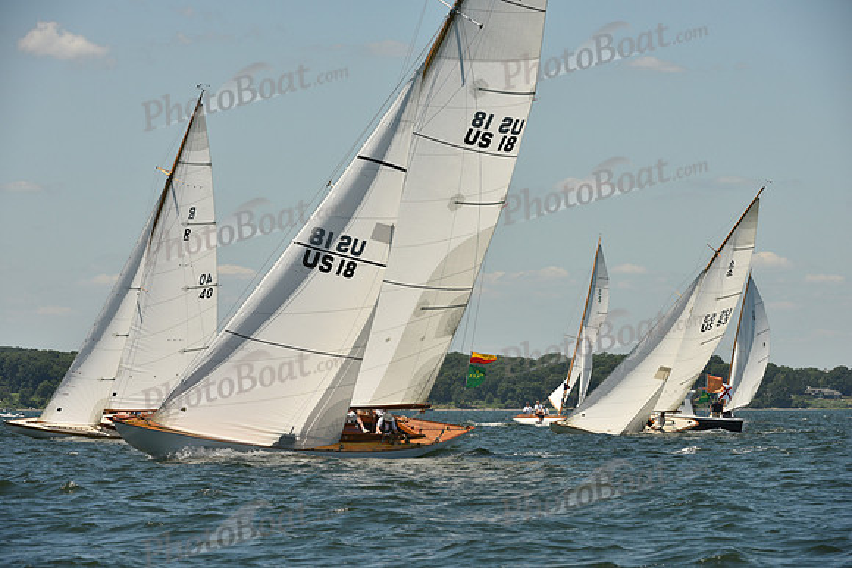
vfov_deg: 6.9
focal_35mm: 200
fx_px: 4734
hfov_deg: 10.3
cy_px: 284
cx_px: 426
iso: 250
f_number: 8
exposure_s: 1/1000
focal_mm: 200
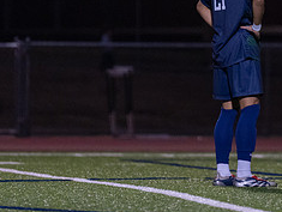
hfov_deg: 2.9
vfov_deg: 2.2
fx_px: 5556
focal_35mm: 681
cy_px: 54
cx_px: 234
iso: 2500
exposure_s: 1/1000
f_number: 2.8
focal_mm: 200
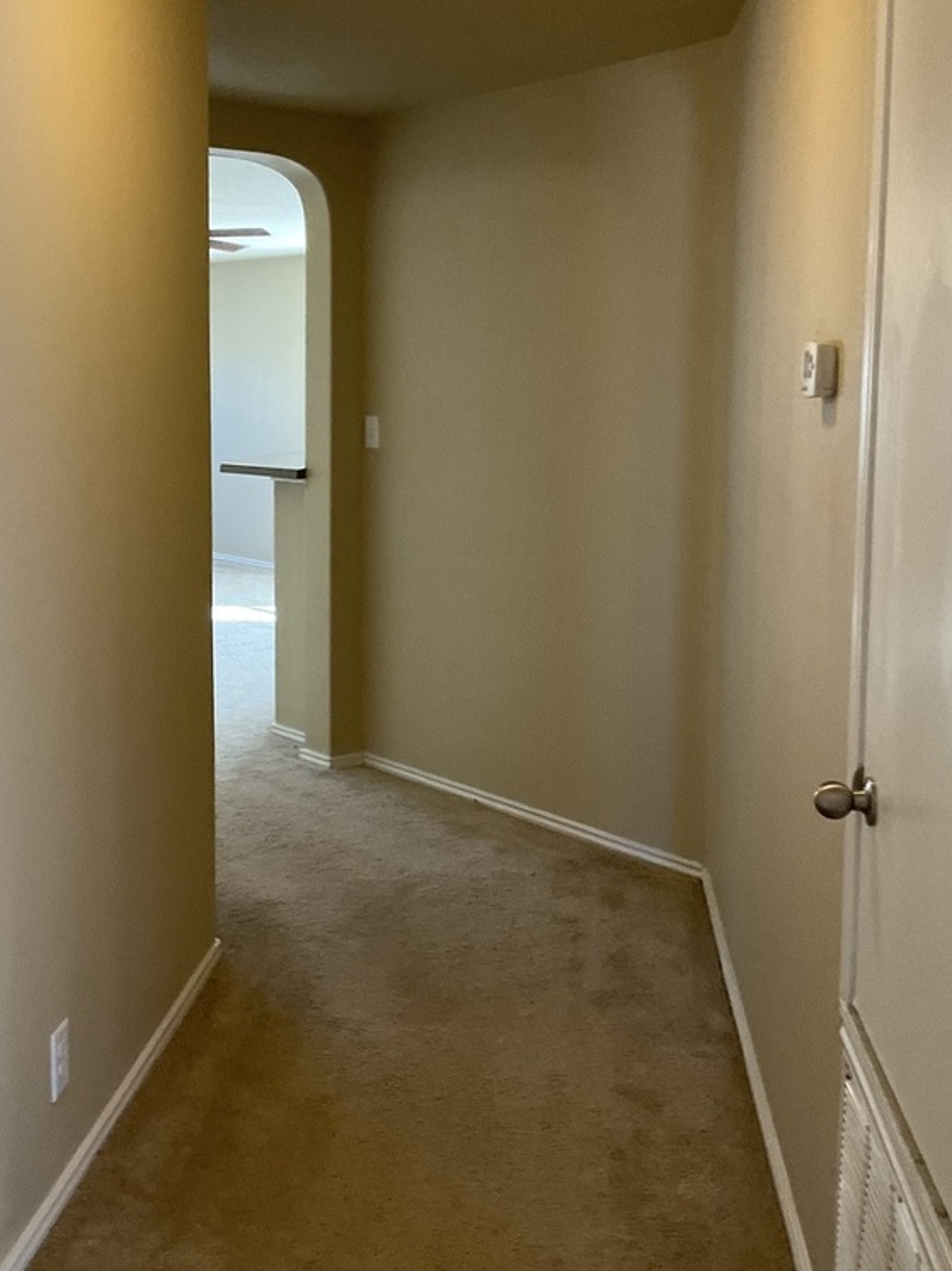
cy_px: 554
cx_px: 337
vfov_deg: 44.7
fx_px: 1541
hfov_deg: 34.1
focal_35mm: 42
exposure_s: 1/60
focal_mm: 3
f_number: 1.8
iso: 160
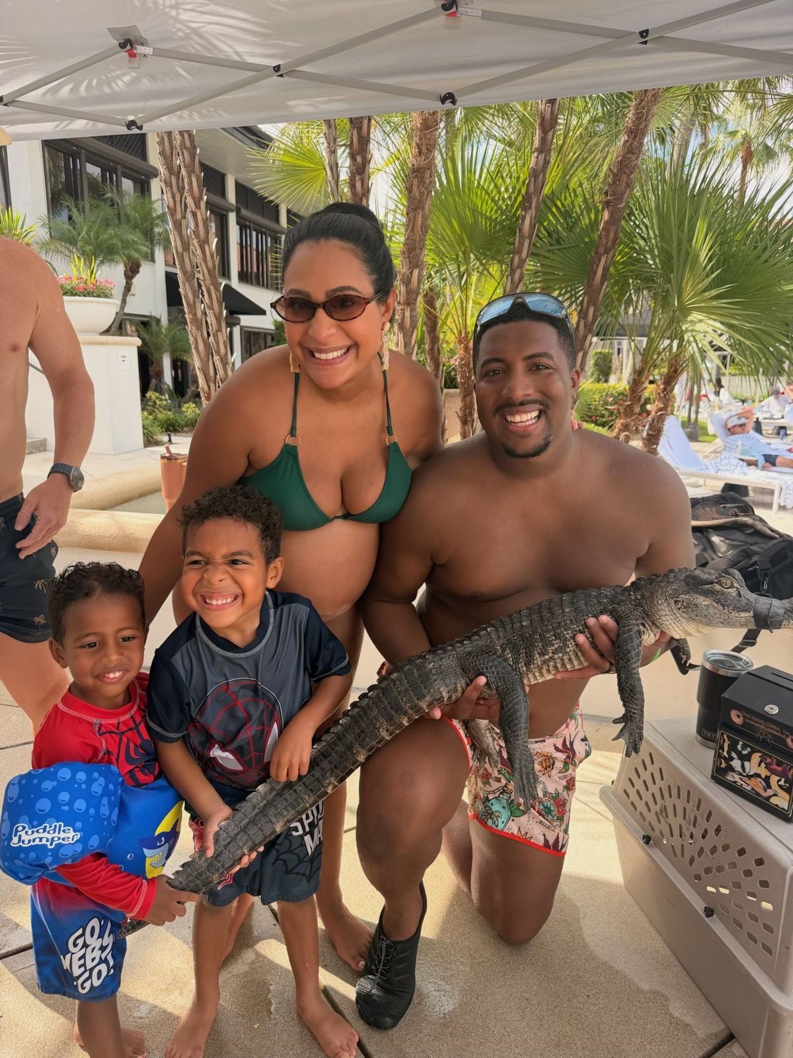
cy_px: 529
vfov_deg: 71.6
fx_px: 733
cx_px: 396
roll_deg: -0.1
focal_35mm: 24
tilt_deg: -13.8
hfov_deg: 56.8
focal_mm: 6.76
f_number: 1.78
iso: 100
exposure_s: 1/780
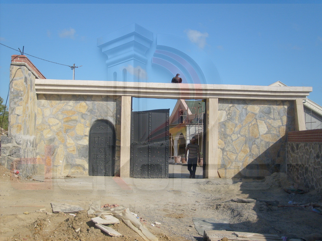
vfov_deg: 33.6
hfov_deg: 43.9
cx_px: 161
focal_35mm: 43
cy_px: 120
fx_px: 400
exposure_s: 1/350
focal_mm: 7.2
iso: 80
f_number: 7.7
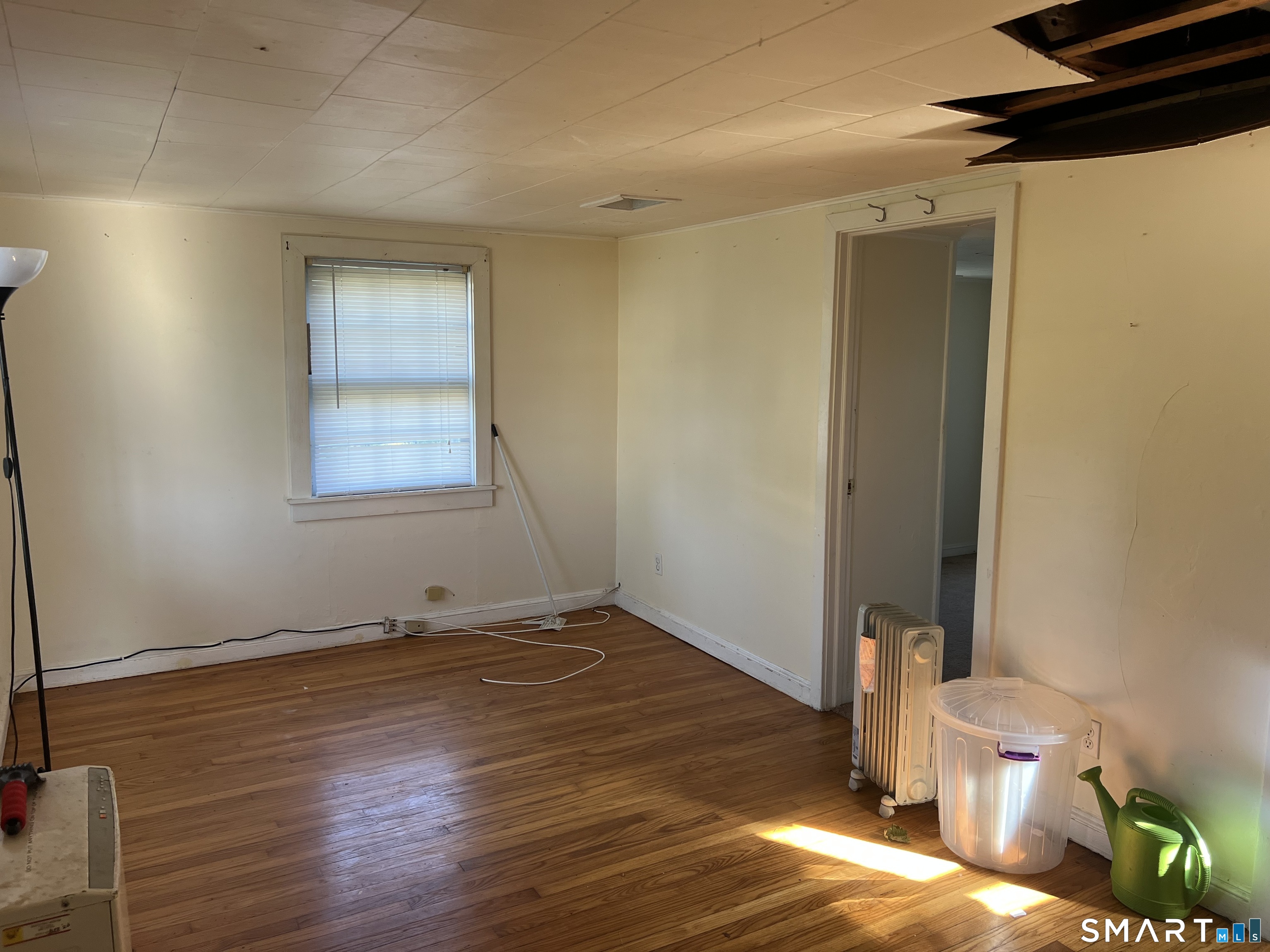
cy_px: 476
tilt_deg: -8.0
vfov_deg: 53.1
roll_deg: +0.5
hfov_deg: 67.3
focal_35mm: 26
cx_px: 635
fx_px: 954
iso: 100
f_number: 1.5
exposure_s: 1/121
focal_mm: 5.7
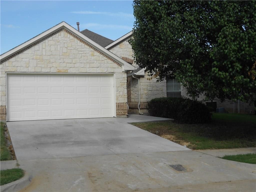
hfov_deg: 43.9
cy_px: 96
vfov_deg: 33.6
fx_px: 318
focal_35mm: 43
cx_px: 128
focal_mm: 7.7
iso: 80
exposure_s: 1/640
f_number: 4.2
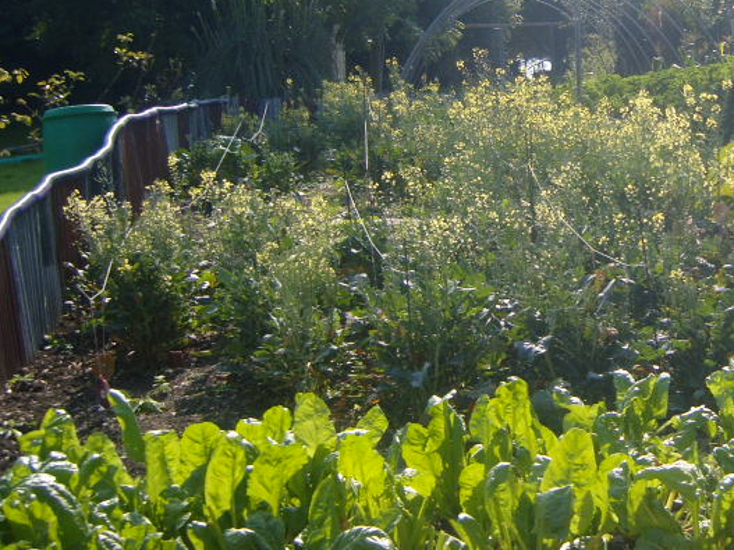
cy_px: 205
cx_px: 646
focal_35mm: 68
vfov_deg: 21.6
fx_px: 1442
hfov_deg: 27.6
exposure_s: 1/125
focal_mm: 7.4
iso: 80
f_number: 7.1
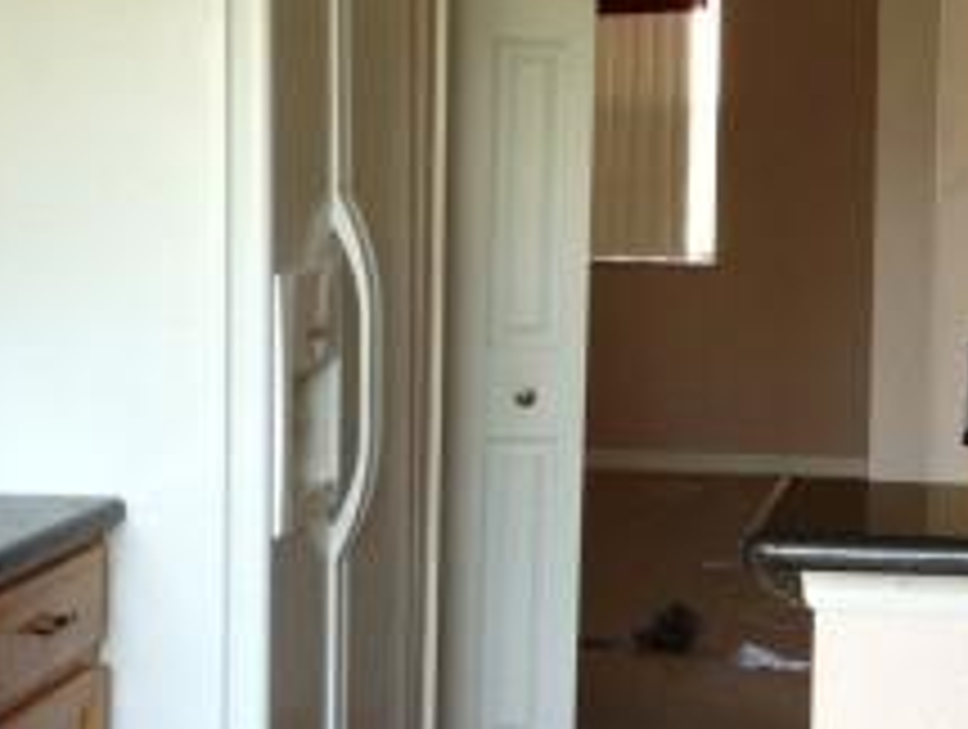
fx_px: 2913
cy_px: 202
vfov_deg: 14.2
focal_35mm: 104
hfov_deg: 18.6
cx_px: 810
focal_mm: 4.28
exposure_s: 1/33
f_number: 2.4
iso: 64
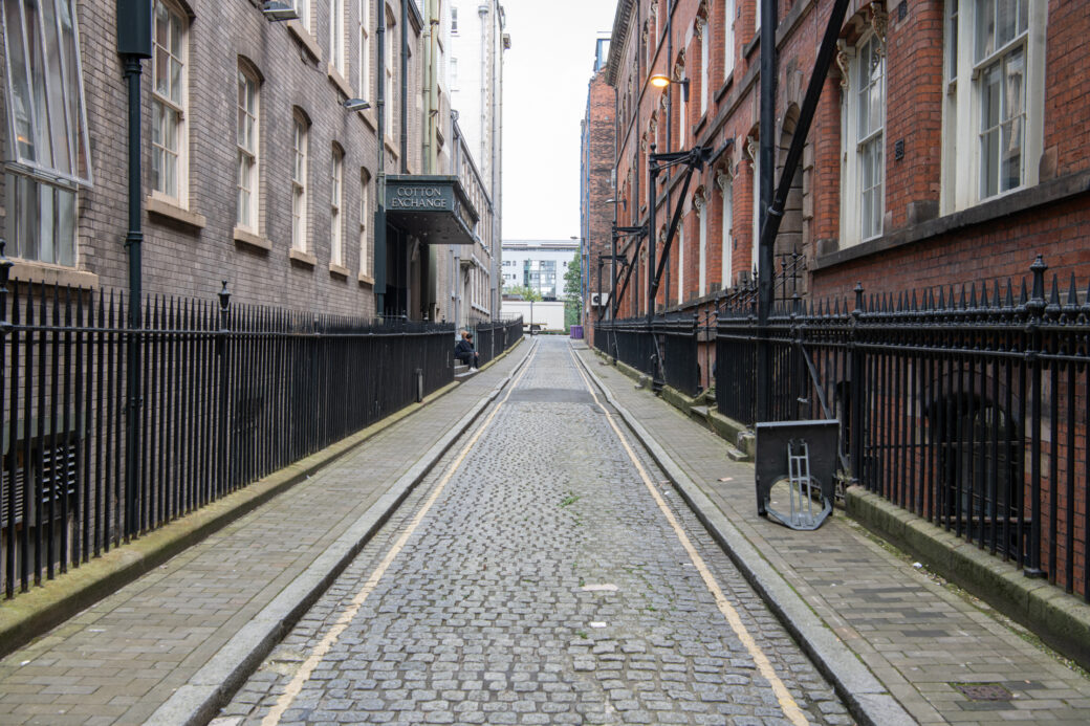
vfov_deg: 37.8
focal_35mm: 35
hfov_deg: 54.4
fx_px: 1059
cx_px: 545
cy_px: 363
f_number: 8
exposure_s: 1/40
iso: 200
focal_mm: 35
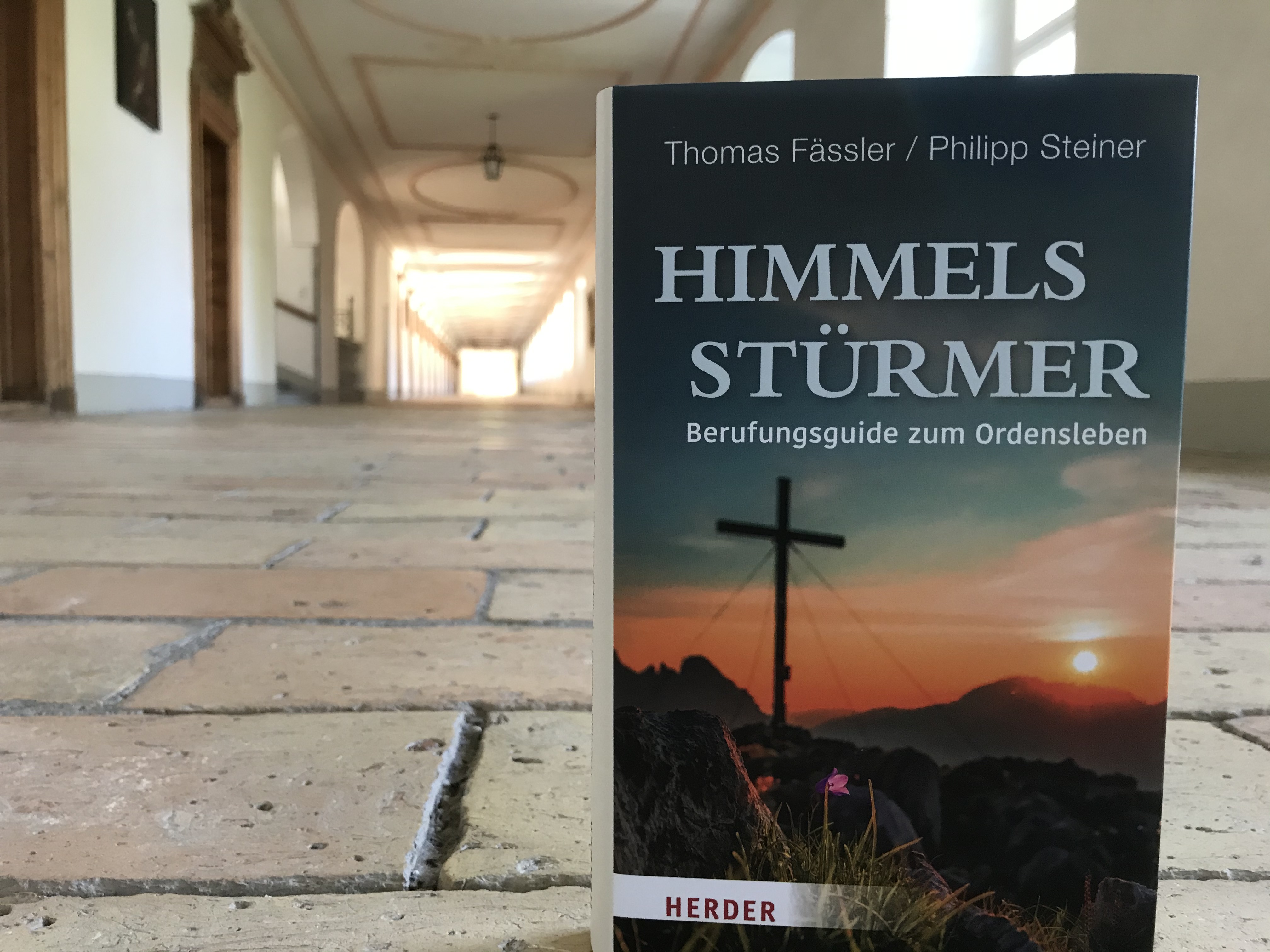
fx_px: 1027
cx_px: 635
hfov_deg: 63.4
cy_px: 476
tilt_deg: -3.3
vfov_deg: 49.7
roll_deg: -0.2
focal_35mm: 28
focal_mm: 3.99
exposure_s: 1/17
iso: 50
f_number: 1.8
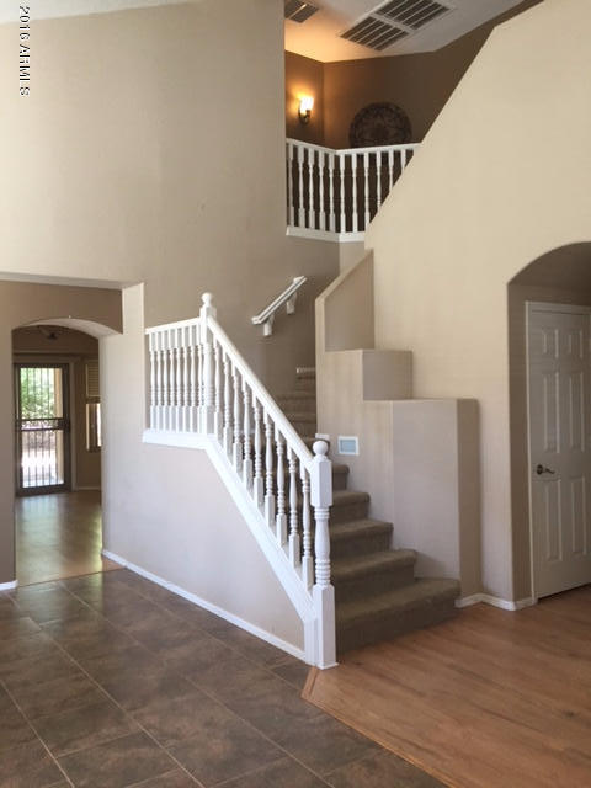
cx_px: 296
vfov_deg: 61.7
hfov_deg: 48.2
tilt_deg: +0.9
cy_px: 394
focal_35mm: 29
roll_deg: +1.9
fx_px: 660
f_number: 2.2
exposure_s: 1/30
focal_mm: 4.15
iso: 50
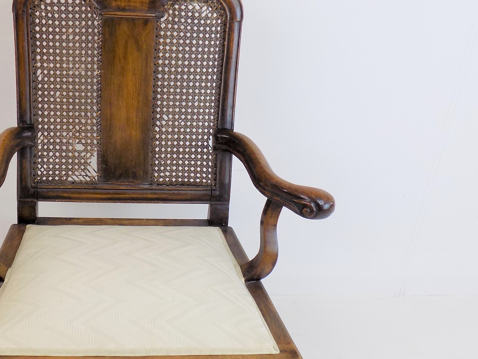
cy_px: 236
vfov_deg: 31.3
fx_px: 635
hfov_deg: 40.4
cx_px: 140
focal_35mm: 46
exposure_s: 1/60
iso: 80
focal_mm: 4
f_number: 3.1
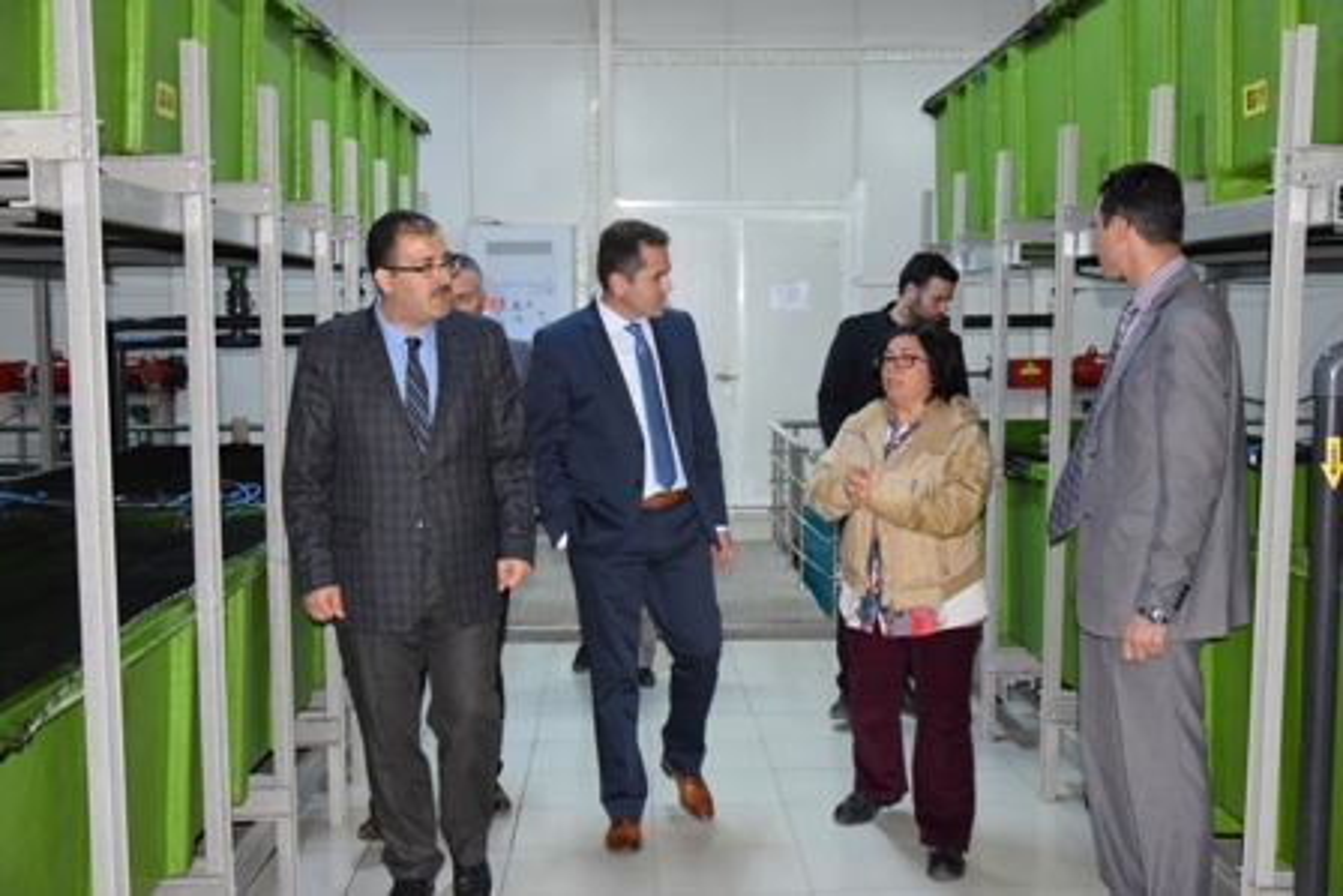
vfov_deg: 29.9
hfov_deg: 43.6
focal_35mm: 45
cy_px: 448
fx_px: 1679
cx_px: 672
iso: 2200
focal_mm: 30
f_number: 4.2
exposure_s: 1/60
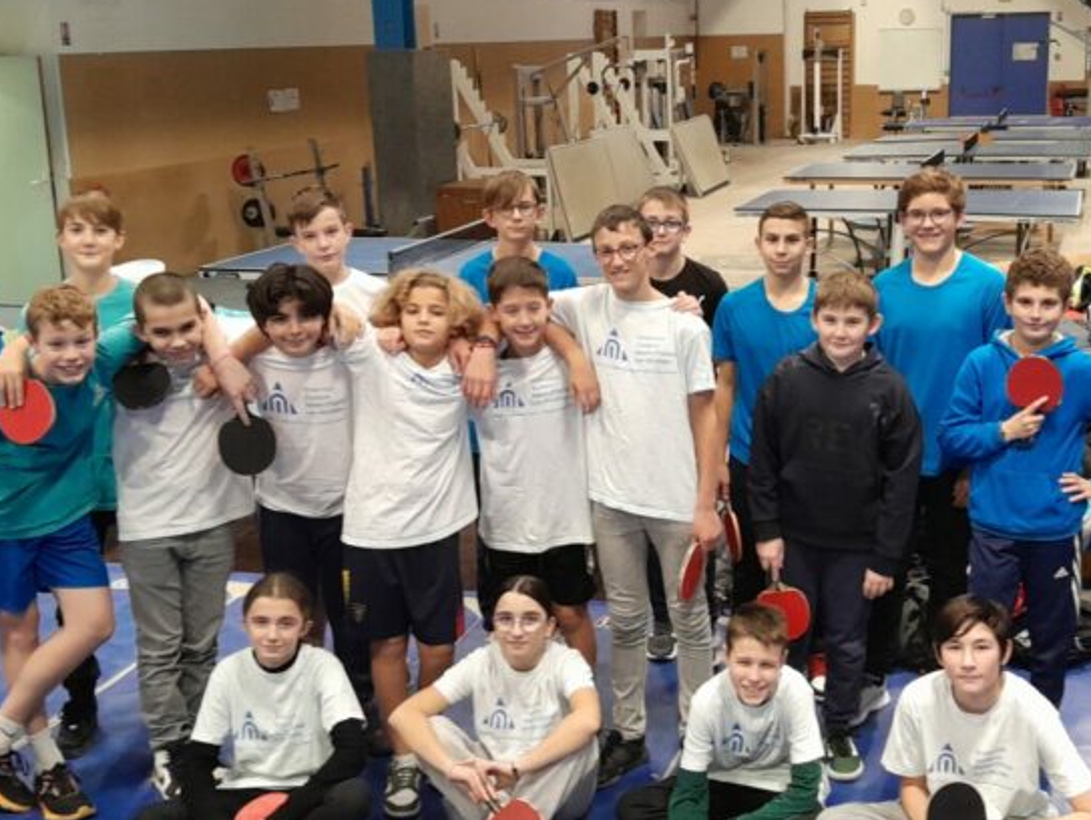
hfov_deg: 38.6
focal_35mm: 49
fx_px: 1545
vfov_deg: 29.7
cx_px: 693
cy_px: 438
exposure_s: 1/40
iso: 400
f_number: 1.8
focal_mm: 3.98
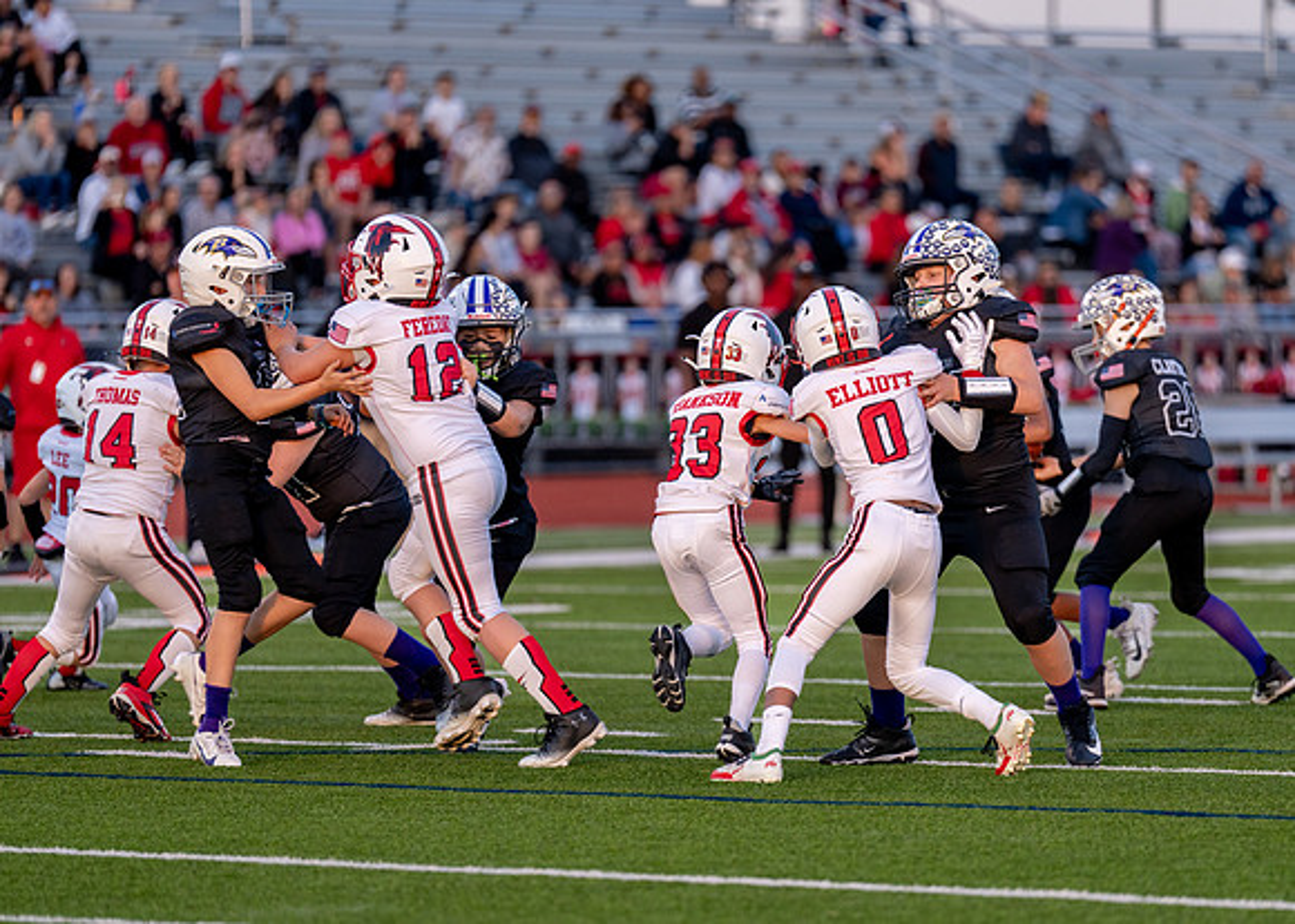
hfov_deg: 7.9
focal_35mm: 253
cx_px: 784
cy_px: 549
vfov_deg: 5.7
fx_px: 9318
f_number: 2.8
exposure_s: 1/1250
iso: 500
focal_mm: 200
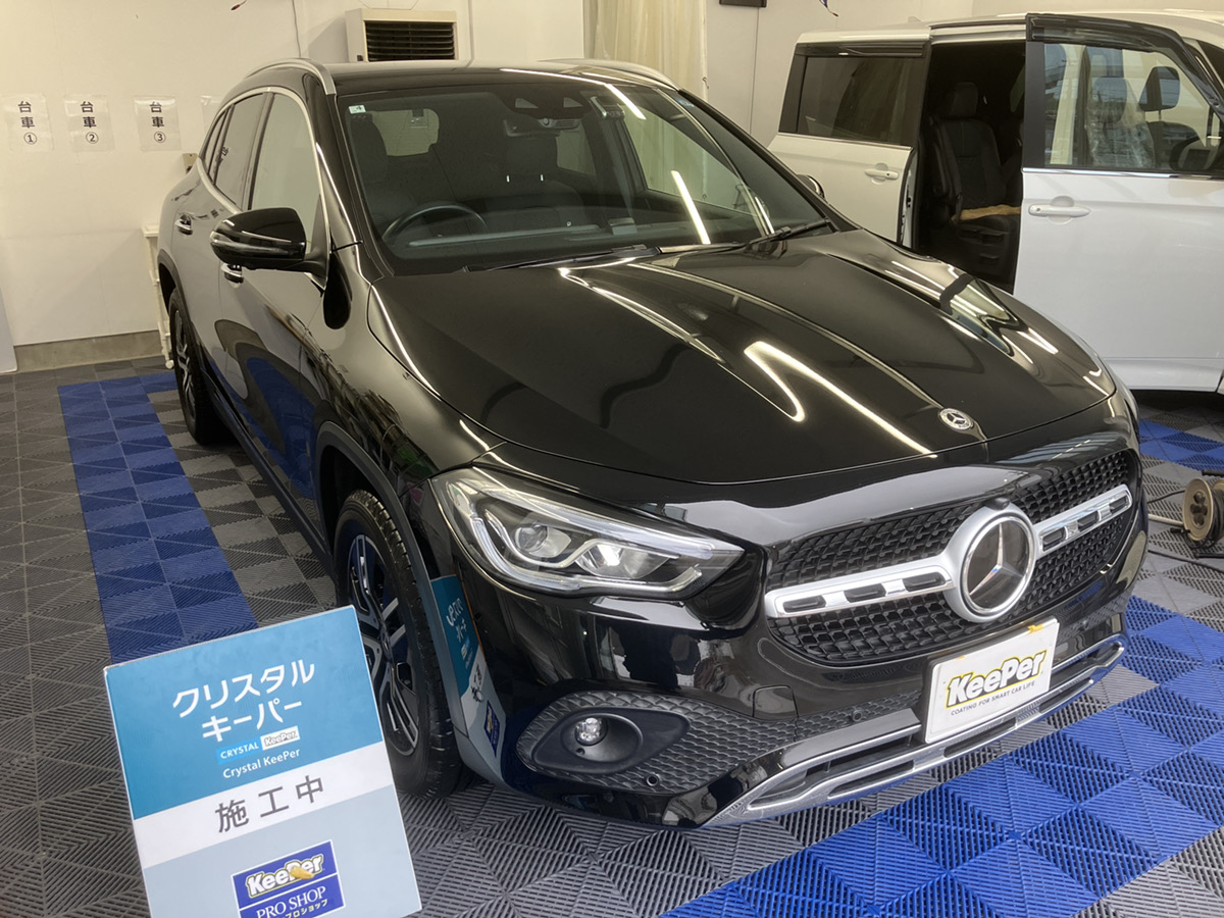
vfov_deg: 49.7
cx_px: 612
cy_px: 459
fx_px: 990
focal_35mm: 28
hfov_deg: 63.4
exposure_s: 1/109
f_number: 1.8
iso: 80
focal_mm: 3.99
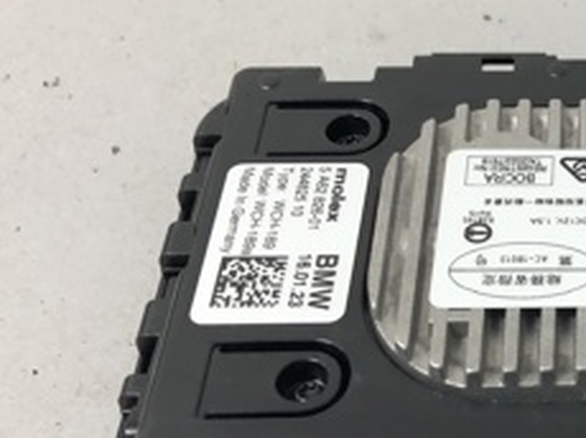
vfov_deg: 18.8
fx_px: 1319
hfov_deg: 22.9
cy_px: 280
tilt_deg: -49.0
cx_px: 713
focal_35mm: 78
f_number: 1.8
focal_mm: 4
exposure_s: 1/25
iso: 40
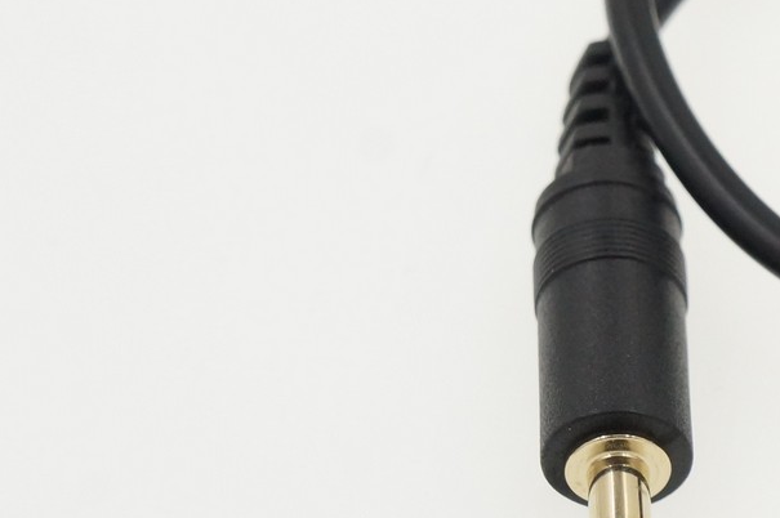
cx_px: 1030
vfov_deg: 6.3
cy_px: 245
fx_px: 4725
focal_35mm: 218
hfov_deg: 9.3
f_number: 9
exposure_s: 1/800
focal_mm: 55
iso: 1600
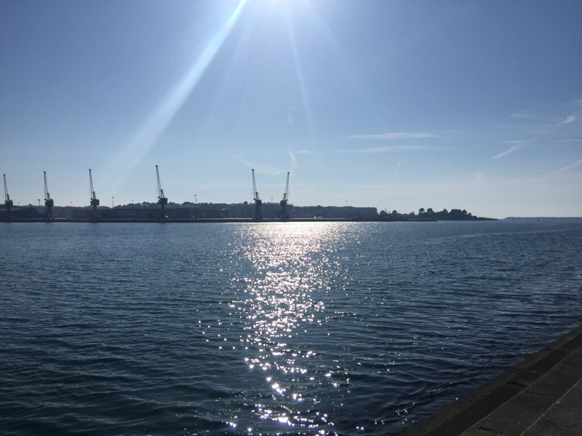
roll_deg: +0.2
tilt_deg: +0.7
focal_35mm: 29
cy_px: 218
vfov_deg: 48.2
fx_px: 488
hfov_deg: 61.7
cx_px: 291
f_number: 2.2
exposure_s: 1/9901
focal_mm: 4.15
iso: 32
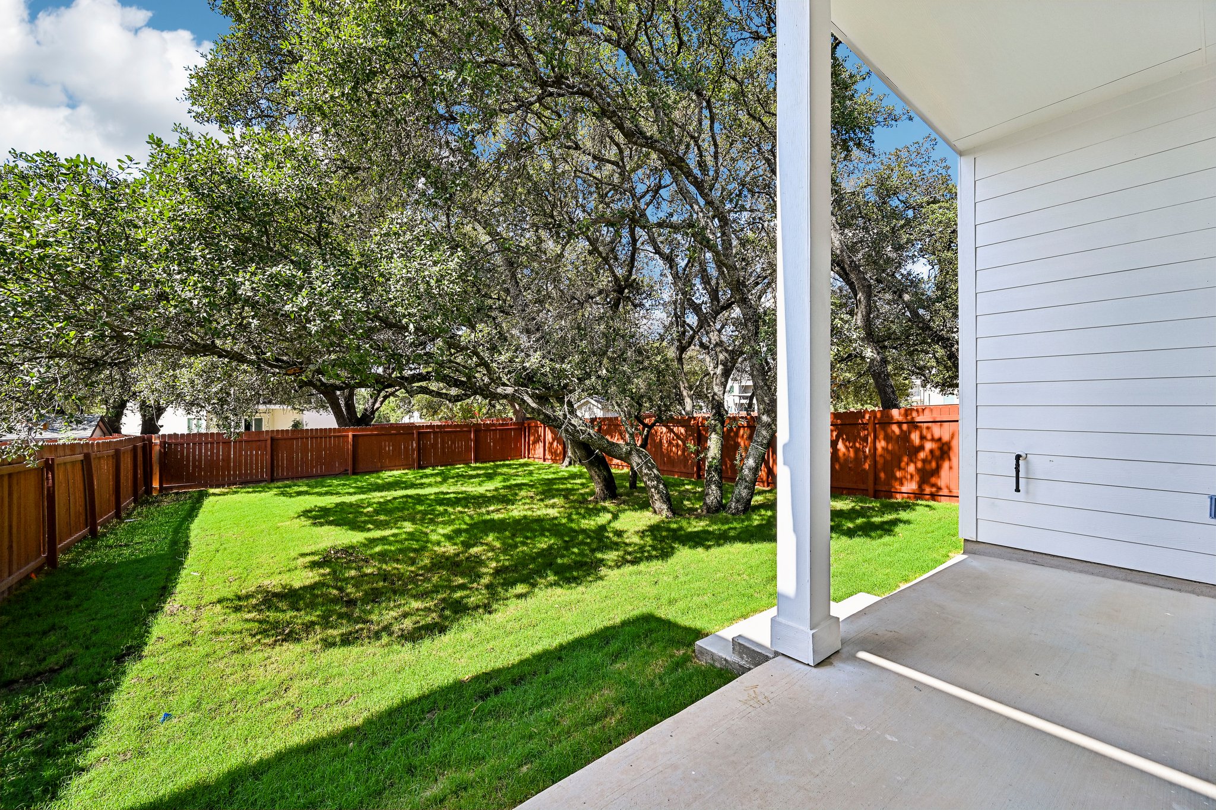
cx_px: 608
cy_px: 405
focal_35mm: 14
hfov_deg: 104.3
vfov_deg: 81.2
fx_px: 473
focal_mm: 14
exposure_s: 1/100
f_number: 8
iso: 100
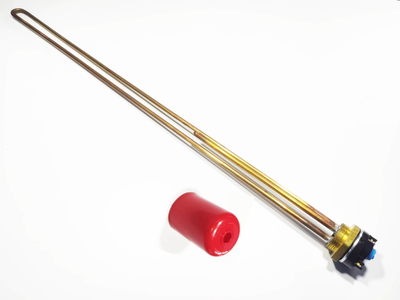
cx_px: 200
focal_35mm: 26
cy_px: 150
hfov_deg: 67.3
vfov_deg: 53.1
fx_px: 300
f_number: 1.79
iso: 198
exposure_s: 1/50
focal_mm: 4.74
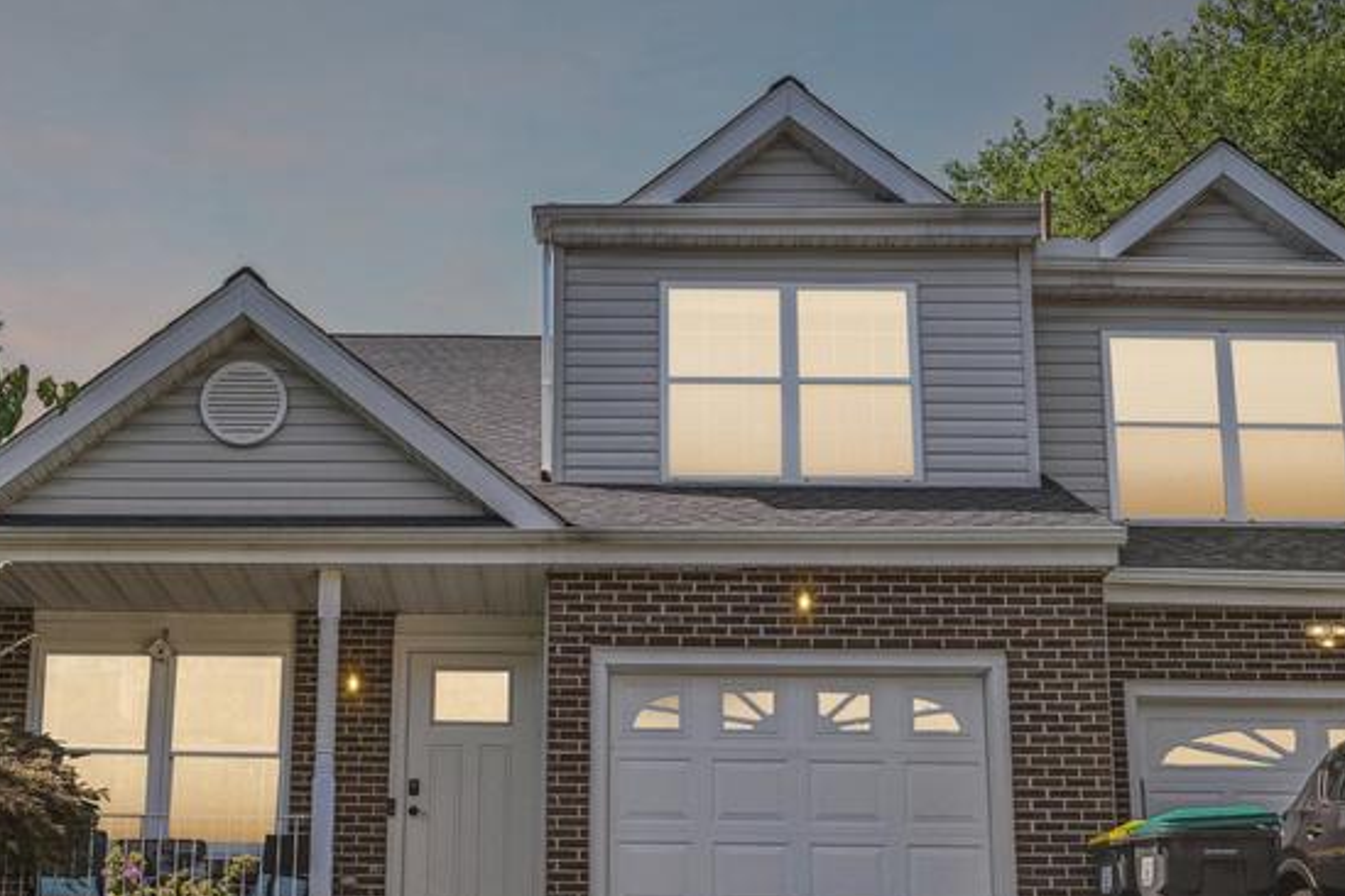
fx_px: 2092
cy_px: 554
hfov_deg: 35.6
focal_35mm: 56
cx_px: 561
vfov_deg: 24.1
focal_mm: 30
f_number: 8
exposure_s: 1/400
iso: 400
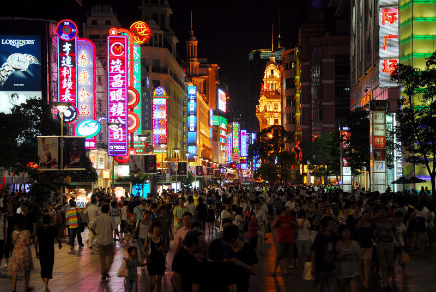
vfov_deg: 18.2
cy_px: 146
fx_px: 910
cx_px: 218
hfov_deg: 27.0
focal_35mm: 75
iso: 200
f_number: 5
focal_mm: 50
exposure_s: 1/13
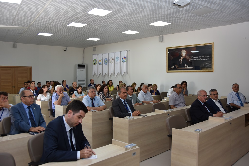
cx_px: 124
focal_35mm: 30
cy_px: 83
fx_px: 208
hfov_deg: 61.9
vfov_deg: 43.6
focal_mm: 20
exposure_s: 1/60
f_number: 4
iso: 320
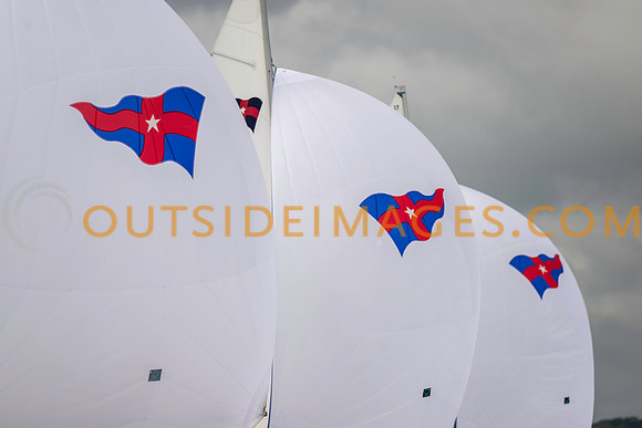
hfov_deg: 6.9
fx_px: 5351
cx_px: 321
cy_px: 214
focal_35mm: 300
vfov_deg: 4.6
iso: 50
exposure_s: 1/1000
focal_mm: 300
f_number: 4
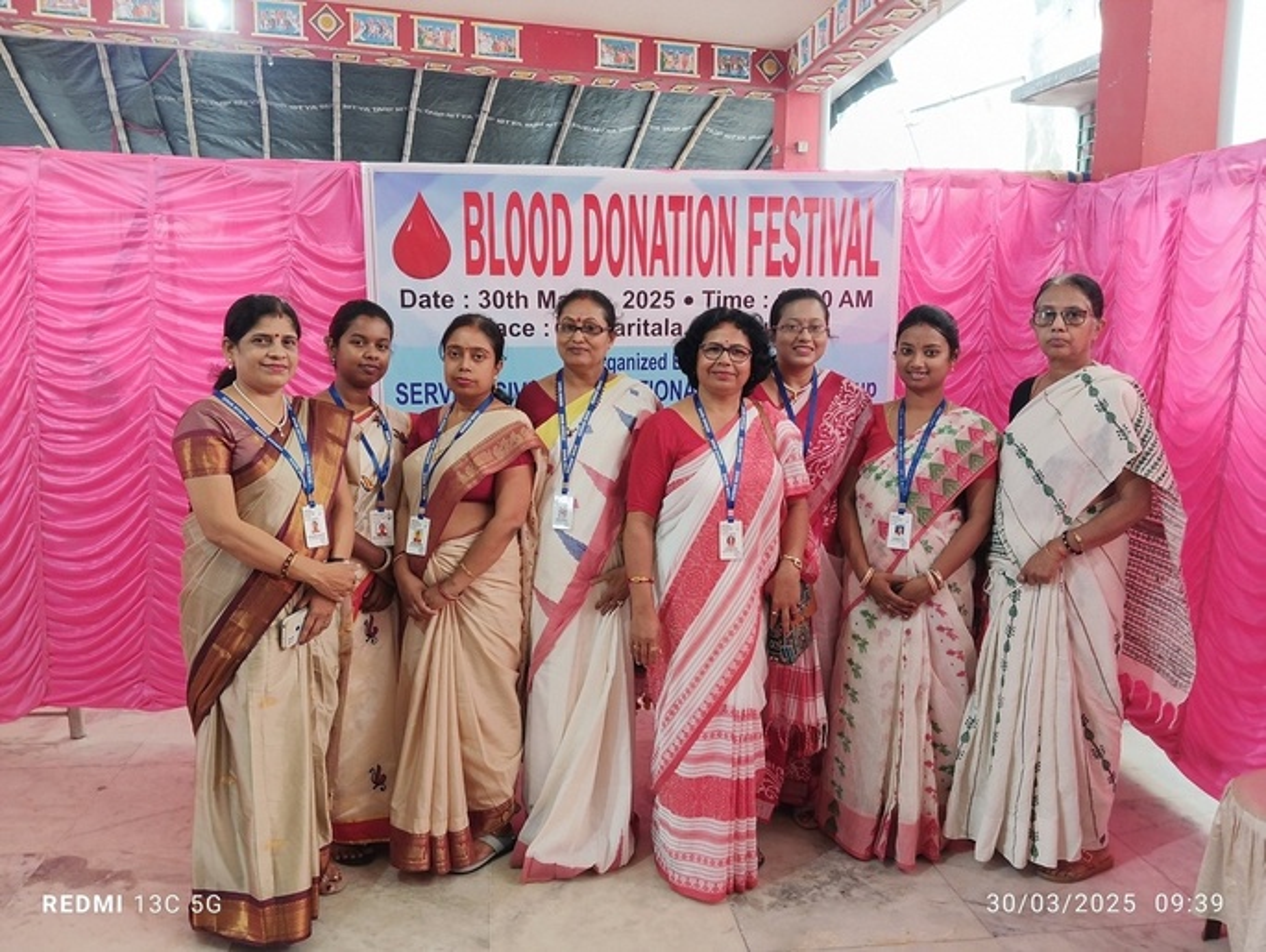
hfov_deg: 63.4
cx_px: 633
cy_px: 476
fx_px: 1025
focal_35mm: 28
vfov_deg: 49.8
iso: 188
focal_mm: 4.22
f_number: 1.8
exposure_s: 1/50
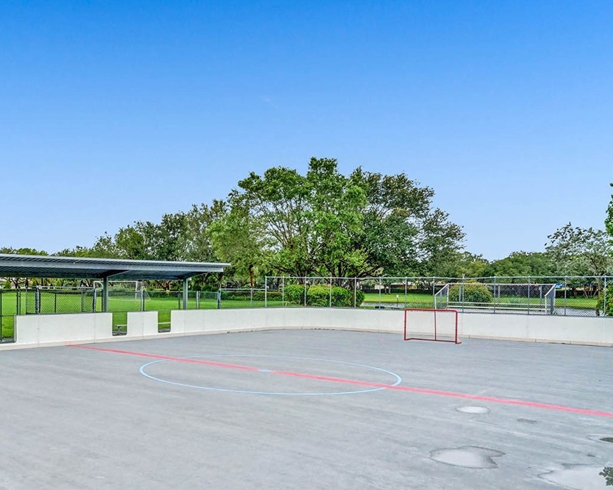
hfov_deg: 57.4
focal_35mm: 28
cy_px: 303
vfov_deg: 51.1
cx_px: 120
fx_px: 508
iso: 1250
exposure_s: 1/500
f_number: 16
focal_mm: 16
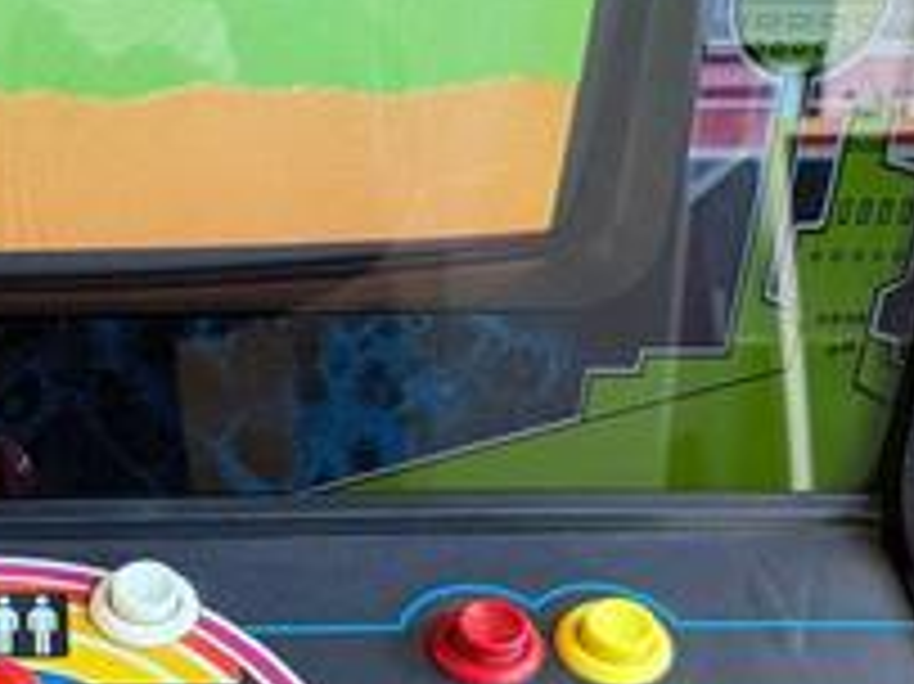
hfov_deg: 28.6
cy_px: 873
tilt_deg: -44.3
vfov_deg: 21.2
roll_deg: +1.1
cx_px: -20
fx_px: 1662
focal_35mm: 63
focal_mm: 6.76
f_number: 1.78
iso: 400
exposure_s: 1/57
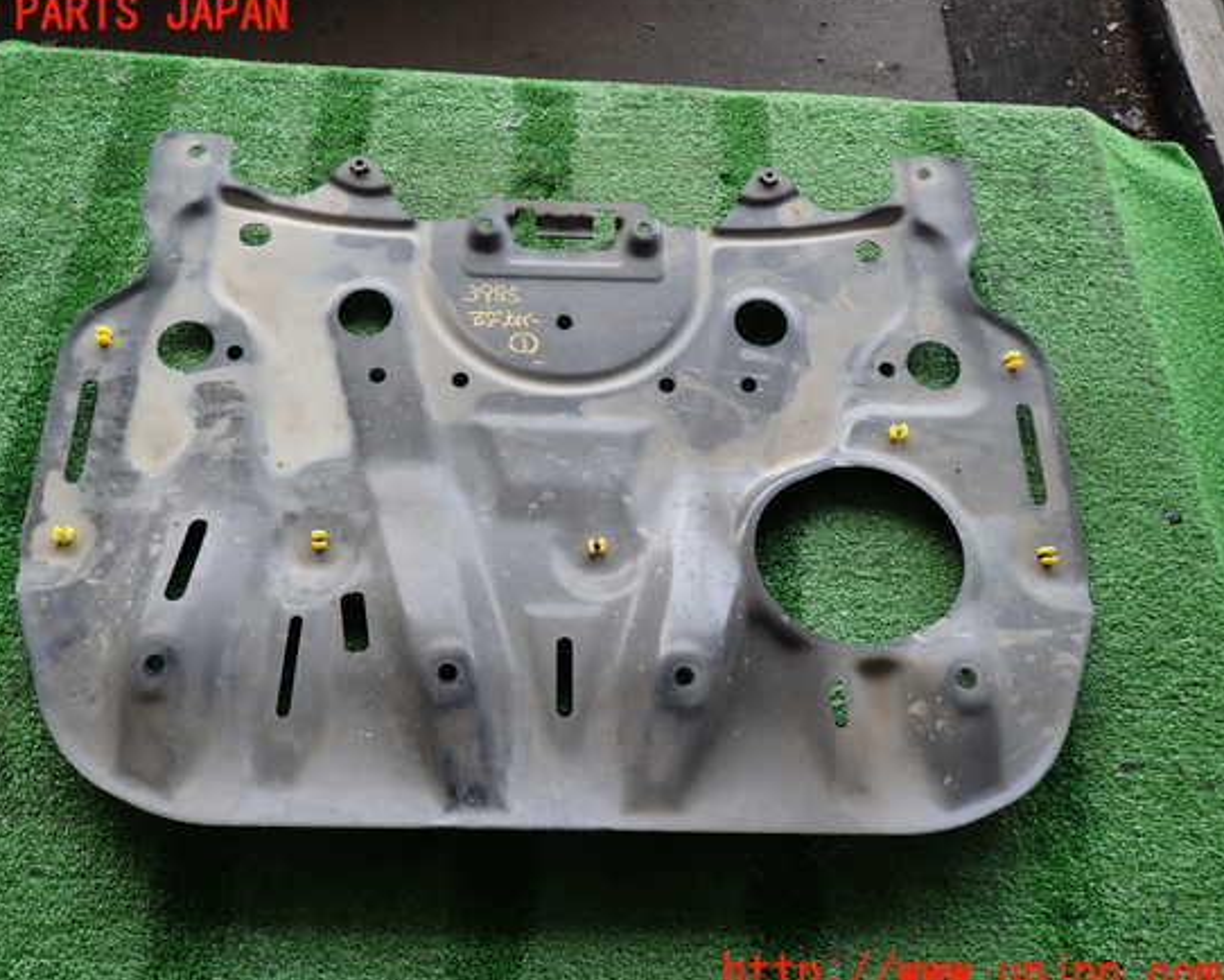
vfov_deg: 53.2
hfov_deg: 63.9
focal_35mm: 27
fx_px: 978
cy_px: 495
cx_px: 556
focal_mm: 4.5
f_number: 2
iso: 100
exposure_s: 1/100
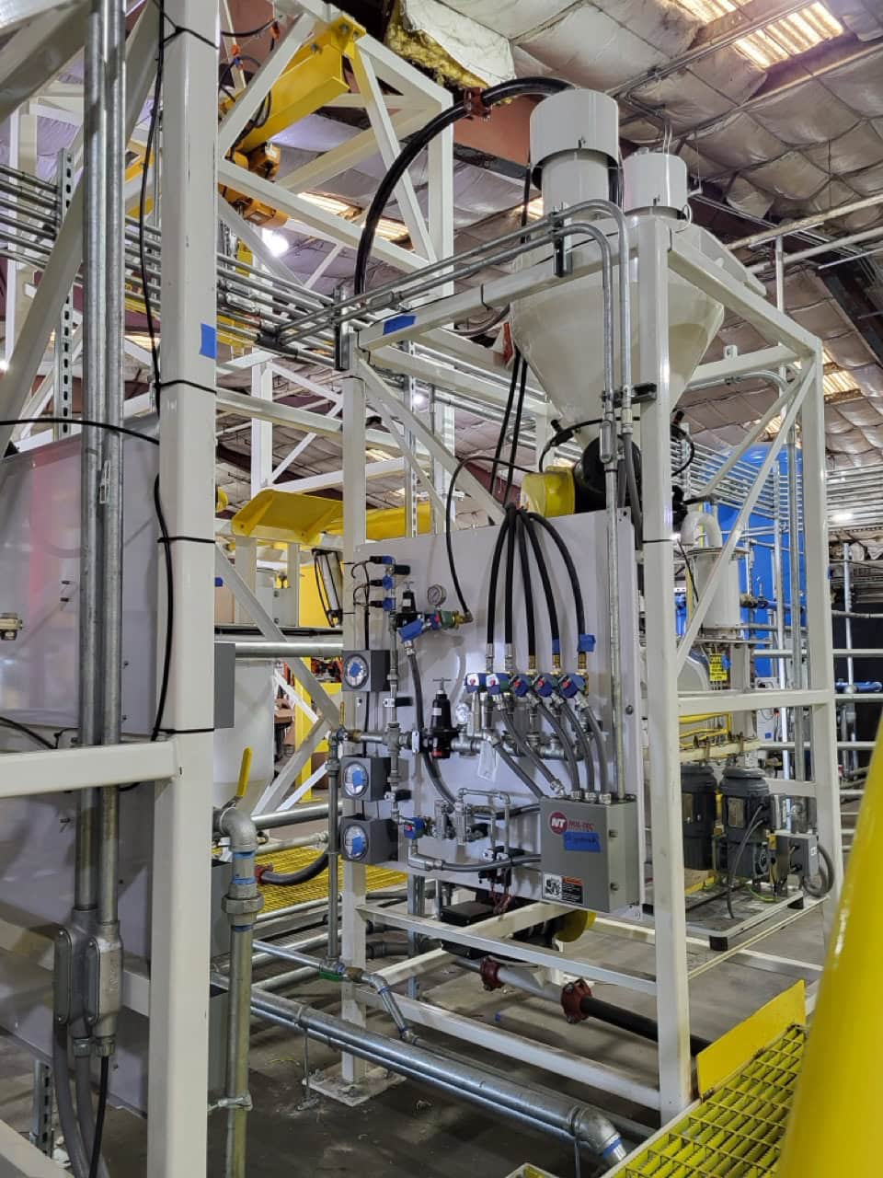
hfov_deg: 53.1
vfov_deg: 67.3
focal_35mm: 26
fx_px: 884
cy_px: 589
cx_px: 442
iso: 200
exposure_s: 1/60
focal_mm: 5.4
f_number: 1.8
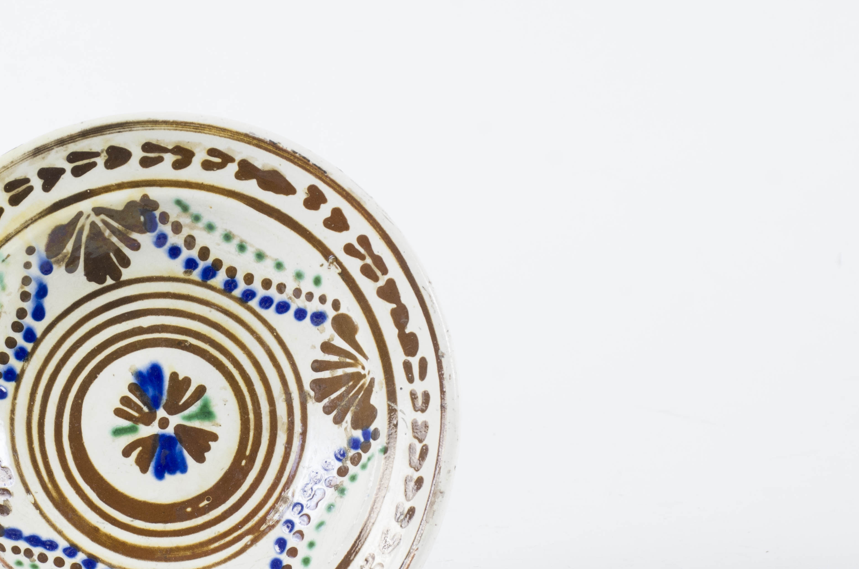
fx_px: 3524
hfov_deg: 13.8
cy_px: 401
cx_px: 188
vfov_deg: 9.2
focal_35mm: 148
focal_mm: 62
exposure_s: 1/160
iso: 400
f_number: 11
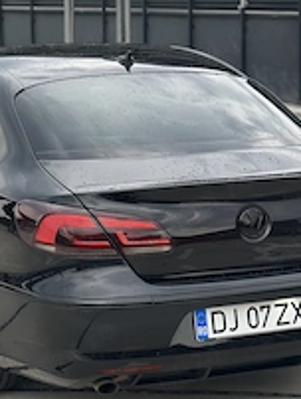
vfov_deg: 20.5
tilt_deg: -5.7
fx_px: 1099
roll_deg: +0.8
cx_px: 121
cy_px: 101
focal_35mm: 95
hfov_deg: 15.6
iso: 80
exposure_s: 1/568
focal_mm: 6.86
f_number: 1.78
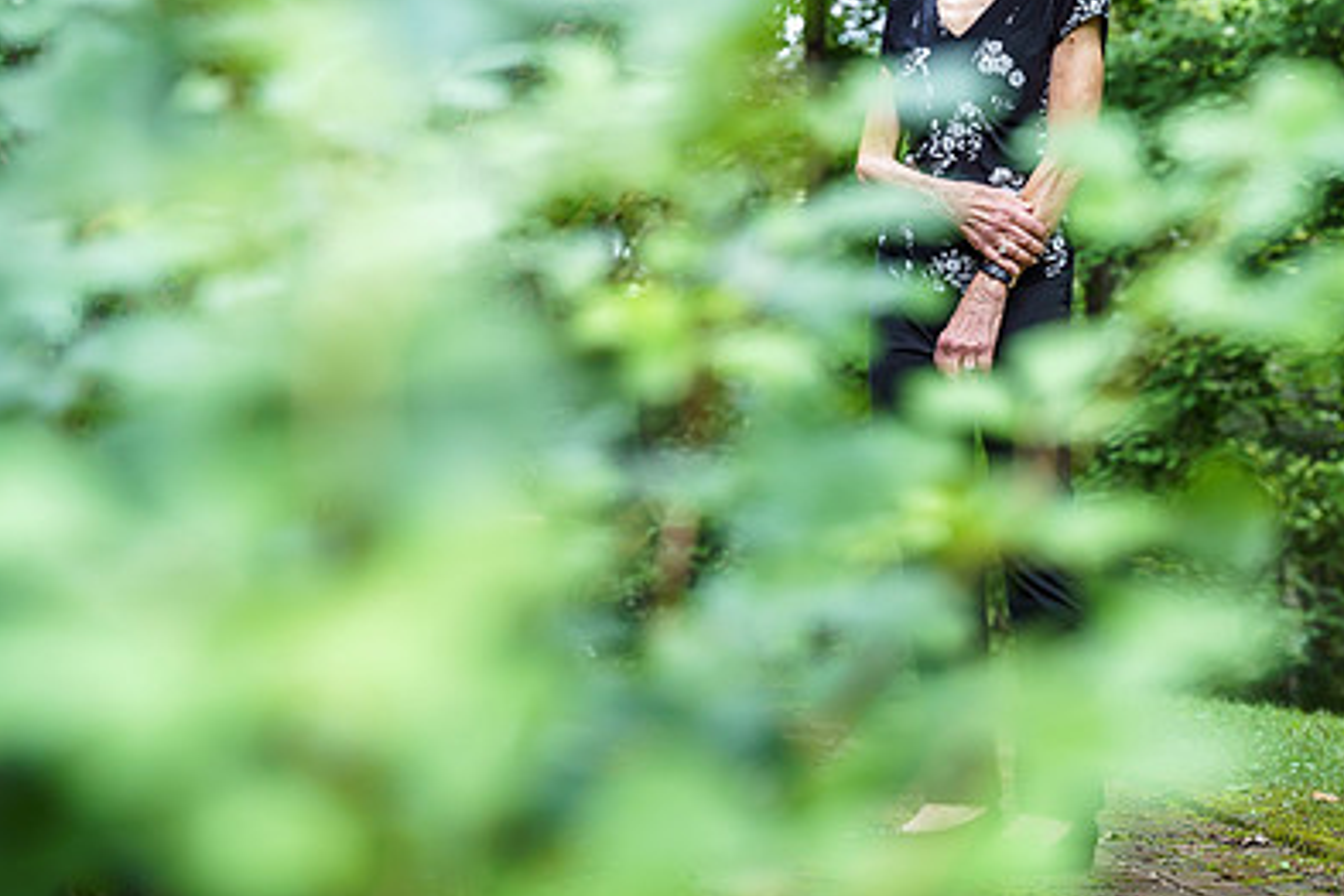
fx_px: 3285
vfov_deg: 15.5
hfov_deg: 23.1
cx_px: 689
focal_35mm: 88
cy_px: 303
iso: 320
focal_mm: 57.1
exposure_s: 1/320
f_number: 3.5
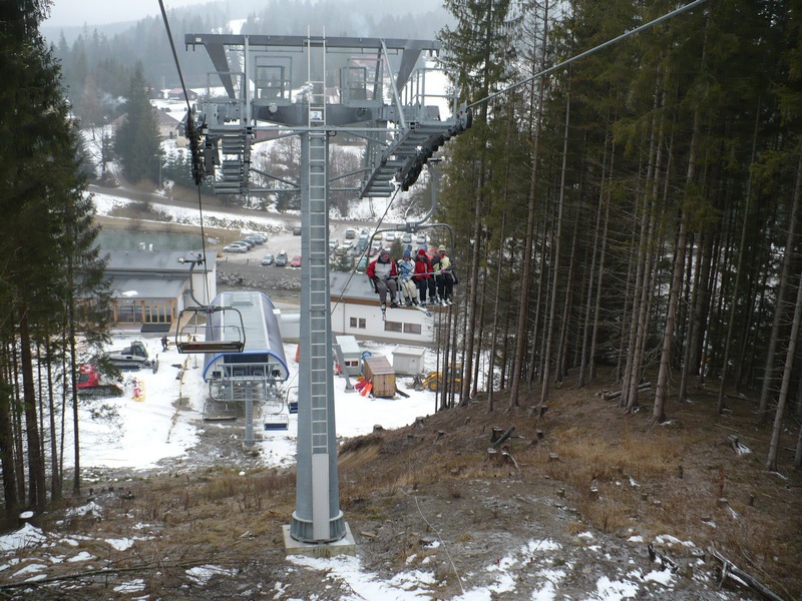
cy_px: 300
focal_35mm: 37
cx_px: 401
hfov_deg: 50.1
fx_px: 857
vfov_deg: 38.7
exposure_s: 1/125
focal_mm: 6.1
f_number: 2.8
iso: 100
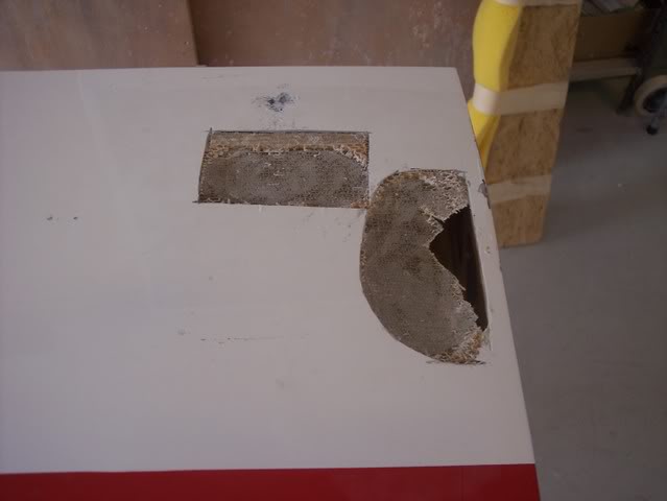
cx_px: 334
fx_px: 752
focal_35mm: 39
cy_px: 250
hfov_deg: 47.8
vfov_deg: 36.9
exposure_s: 1/45
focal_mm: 8
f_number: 3.4
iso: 100
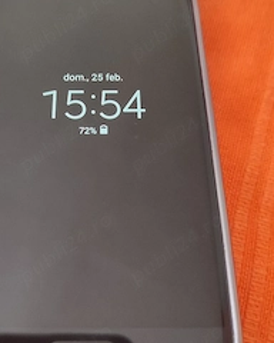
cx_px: 94
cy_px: 154
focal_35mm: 39
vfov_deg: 46.8
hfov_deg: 37.9
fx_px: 395
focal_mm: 5.89
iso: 435
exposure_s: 1/20
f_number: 1.89
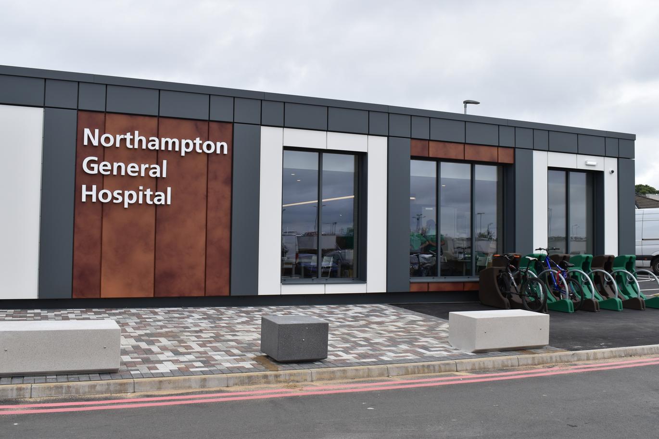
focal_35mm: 36
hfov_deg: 53.1
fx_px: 659
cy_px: 220
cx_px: 330
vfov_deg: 36.9
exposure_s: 1/320
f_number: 9
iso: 200
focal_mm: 24
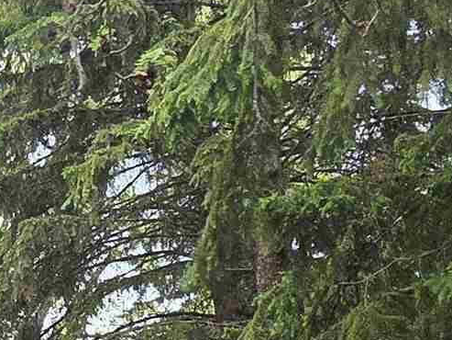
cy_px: 402
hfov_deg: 19.3
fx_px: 1058
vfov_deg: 17.4
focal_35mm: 81
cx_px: -319
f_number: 2.2
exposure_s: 1/1785
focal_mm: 2.2
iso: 100
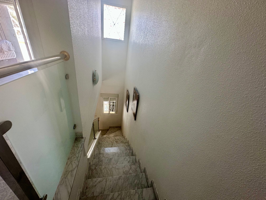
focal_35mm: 14
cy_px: 100
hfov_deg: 102.1
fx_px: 108
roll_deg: -7.8
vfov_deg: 85.7
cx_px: 133
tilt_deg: -26.9
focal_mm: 2.22
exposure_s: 1/100
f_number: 2.2
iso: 100
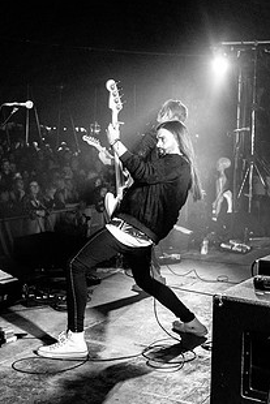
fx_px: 607
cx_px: 107
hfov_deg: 25.0
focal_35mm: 54
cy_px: 192
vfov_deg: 36.8
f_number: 5.6
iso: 8000
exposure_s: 1/500
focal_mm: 28
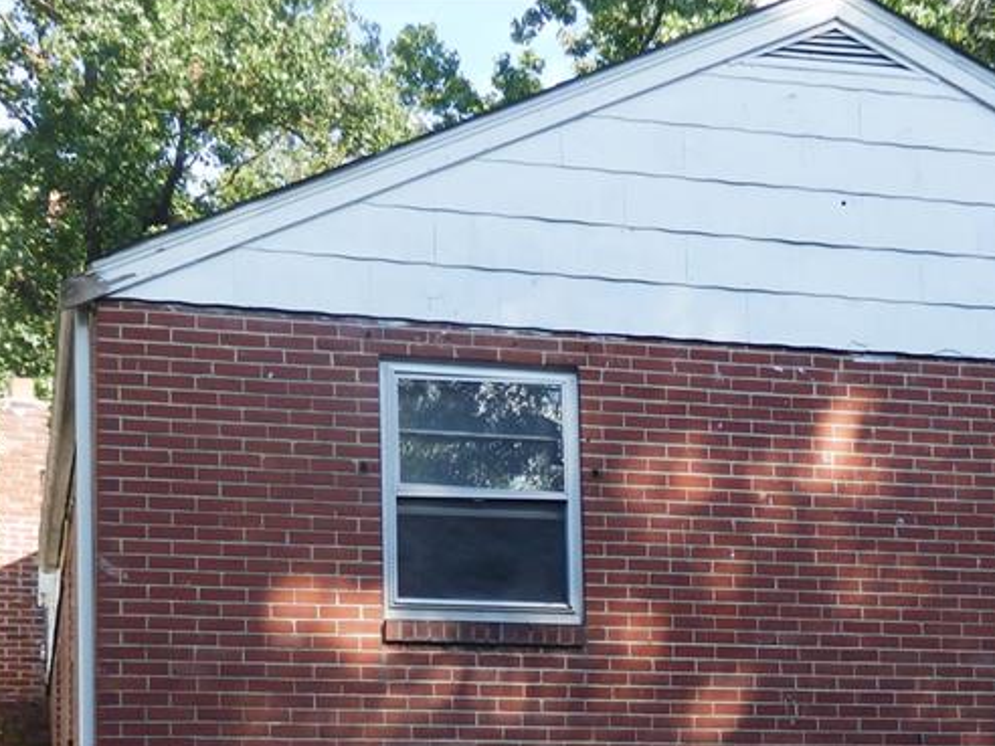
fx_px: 2213
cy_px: 766
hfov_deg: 25.0
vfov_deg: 18.6
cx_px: 766
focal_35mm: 77
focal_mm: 6.6
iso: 80
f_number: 3.6
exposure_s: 1/200
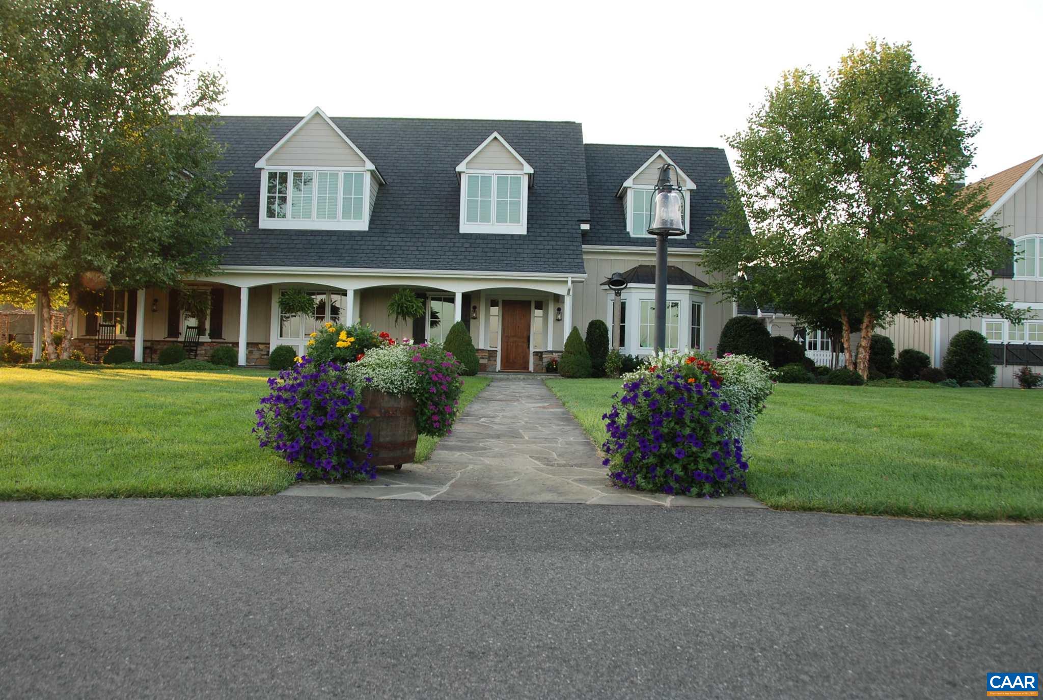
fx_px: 784
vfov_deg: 48.1
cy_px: 350
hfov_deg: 67.3
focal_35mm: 27
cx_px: 522
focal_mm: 18
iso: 200
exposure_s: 1/100
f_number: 5
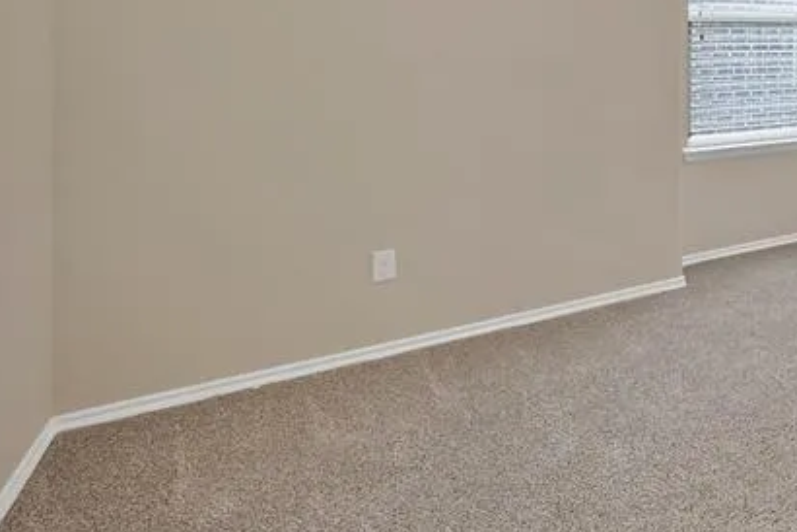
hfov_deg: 43.9
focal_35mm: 30
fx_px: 665
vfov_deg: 40.0
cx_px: 916
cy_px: 39
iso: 640
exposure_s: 1/3
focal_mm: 12
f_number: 9
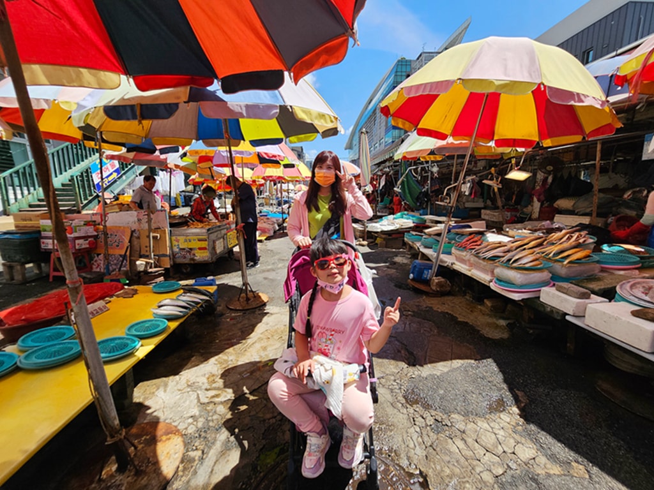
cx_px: 327
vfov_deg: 89.9
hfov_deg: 106.2
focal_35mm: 13
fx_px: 246
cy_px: 245
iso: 50
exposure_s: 1/1695
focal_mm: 2.2
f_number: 2.2
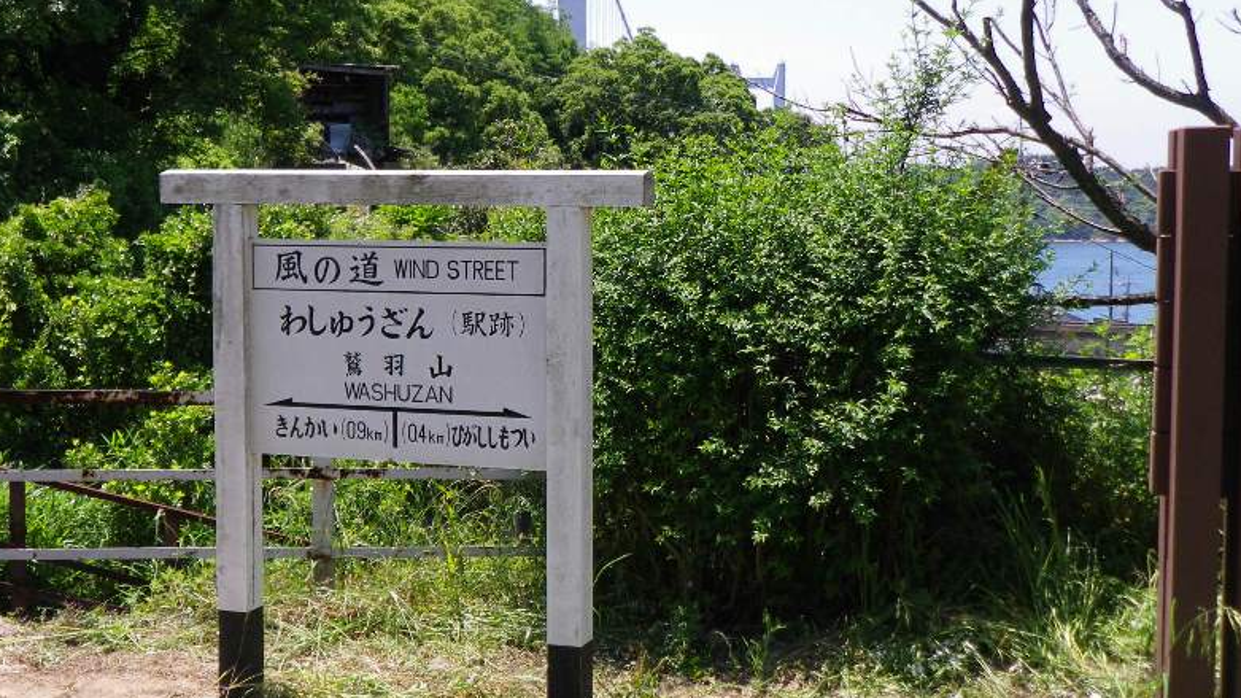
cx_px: 508
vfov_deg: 23.9
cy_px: 326
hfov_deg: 41.2
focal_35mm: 50
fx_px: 1645
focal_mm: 6.2
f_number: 3.8
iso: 64
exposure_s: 1/400
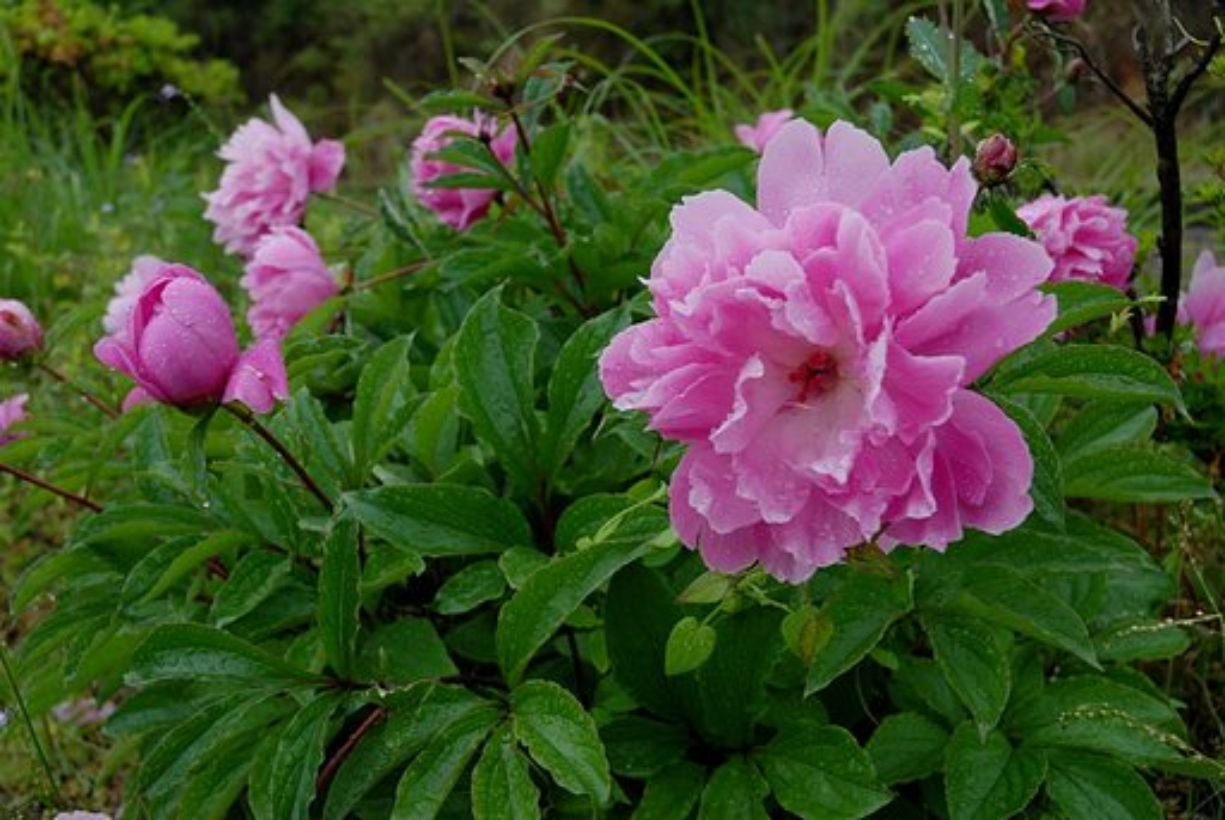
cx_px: 612
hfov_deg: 51.2
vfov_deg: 35.6
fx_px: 1278
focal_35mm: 38
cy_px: 410
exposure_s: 1/250
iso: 200
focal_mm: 25
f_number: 5.6
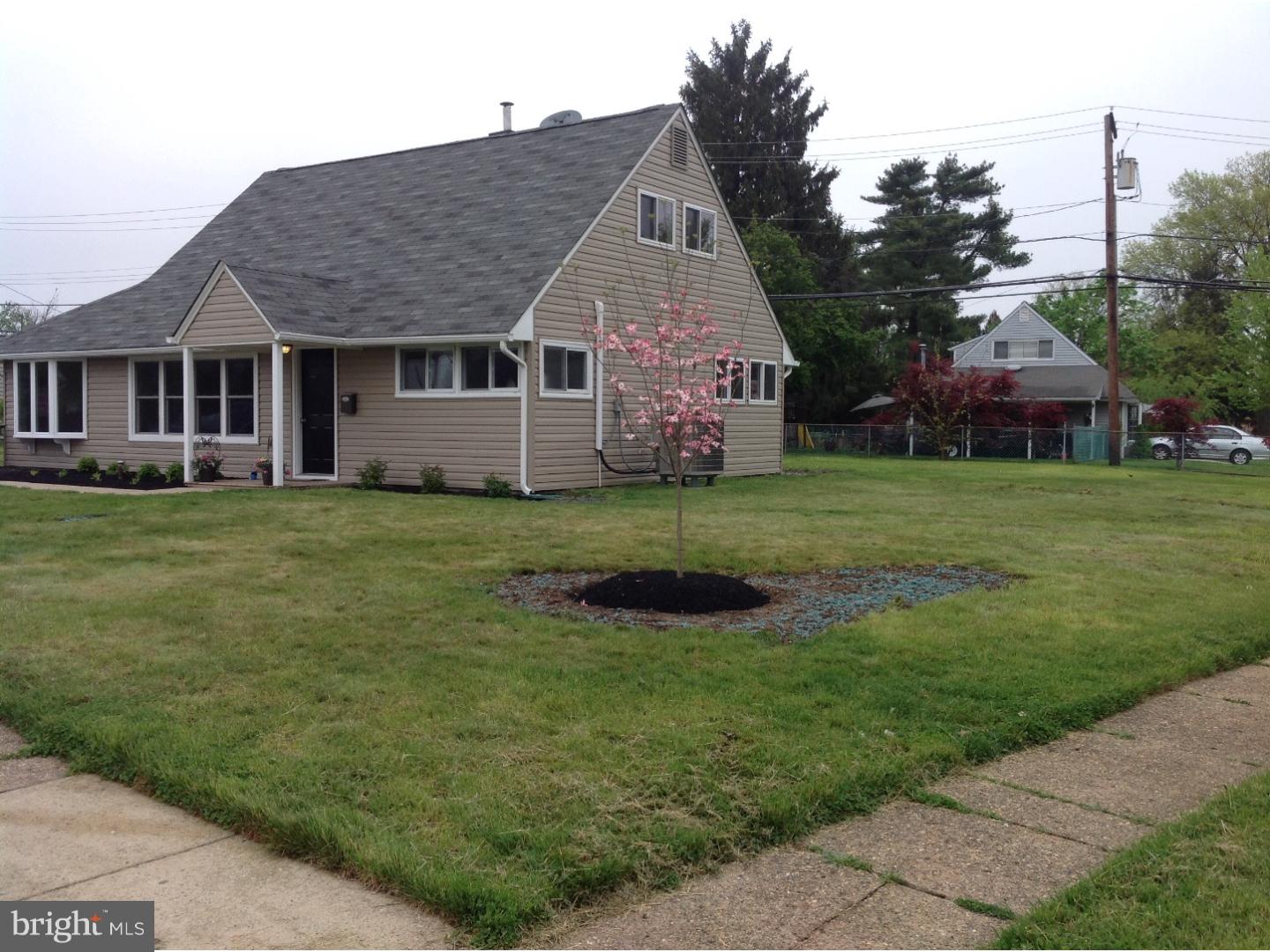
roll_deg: -0.9
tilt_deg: -0.4
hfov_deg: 52.6
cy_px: 476
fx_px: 1284
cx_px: 635
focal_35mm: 35
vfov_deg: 40.7
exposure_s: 1/775
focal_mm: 4.28
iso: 50
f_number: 2.4
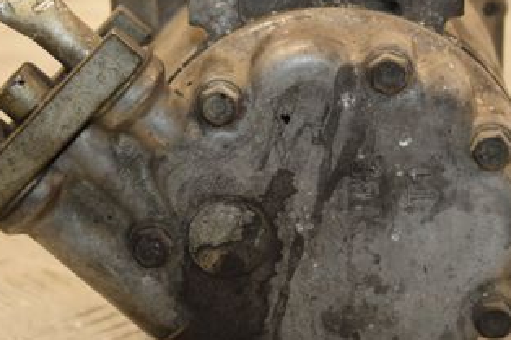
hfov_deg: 12.9
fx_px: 2256
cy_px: 94
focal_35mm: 159
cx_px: 262
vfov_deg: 8.6
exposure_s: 1/160
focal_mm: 52
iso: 800
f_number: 5
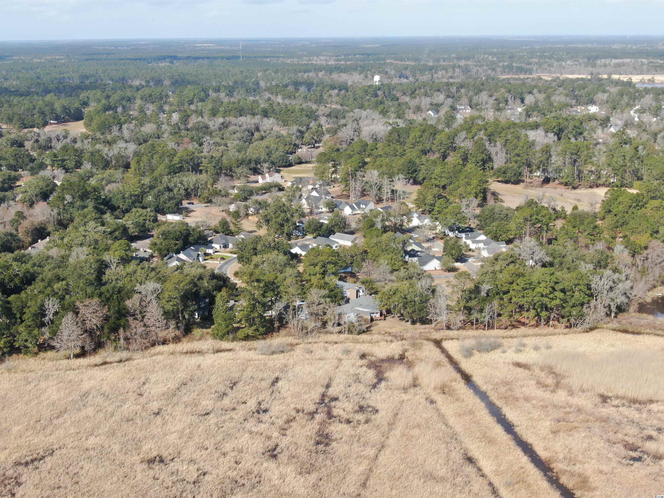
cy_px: 249
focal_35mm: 48
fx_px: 921
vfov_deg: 30.3
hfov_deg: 39.7
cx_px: 332
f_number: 3.8
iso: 100
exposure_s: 1/400
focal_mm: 8.6
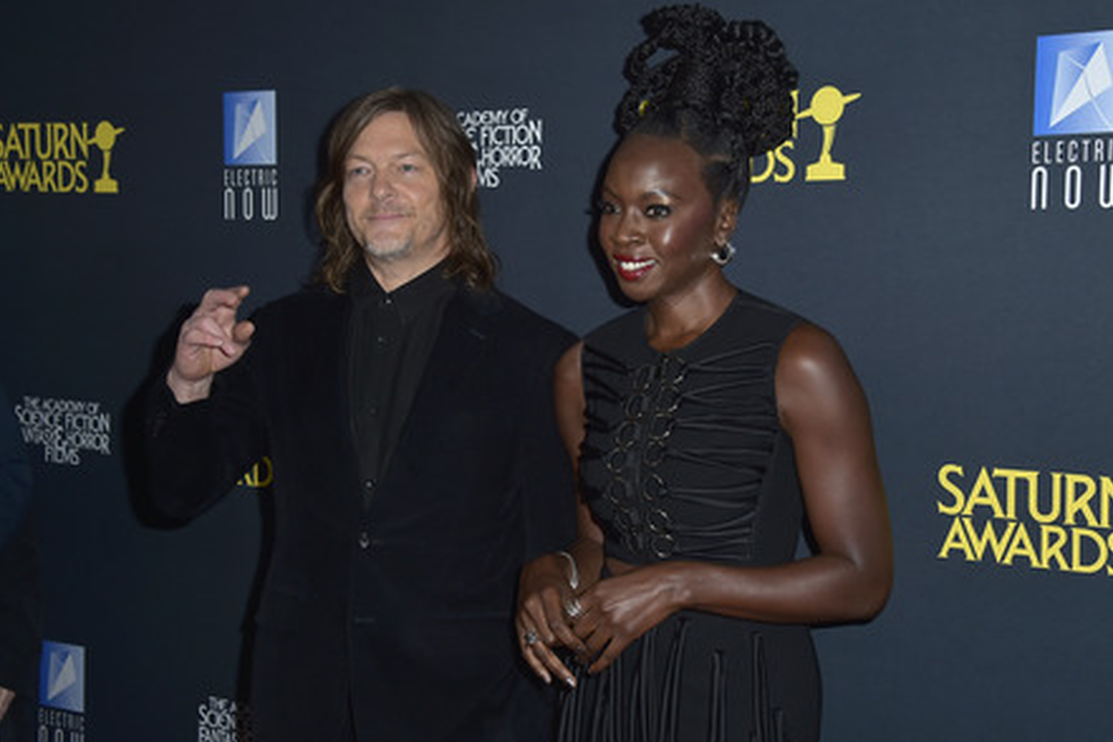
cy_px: 371
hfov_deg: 40.3
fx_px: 1515
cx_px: 563
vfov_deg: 27.5
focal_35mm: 49
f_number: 6.3
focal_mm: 48
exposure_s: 1/250
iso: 250
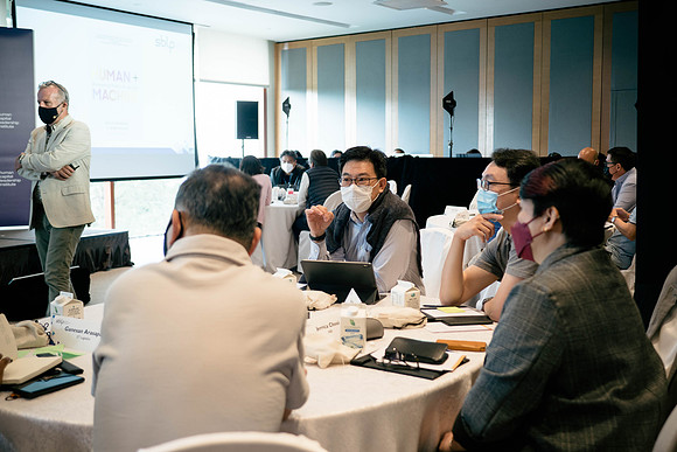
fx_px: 822
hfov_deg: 44.8
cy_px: 226
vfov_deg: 30.7
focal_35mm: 44
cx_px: 338
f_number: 1.7
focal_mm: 20
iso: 250
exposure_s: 1/80
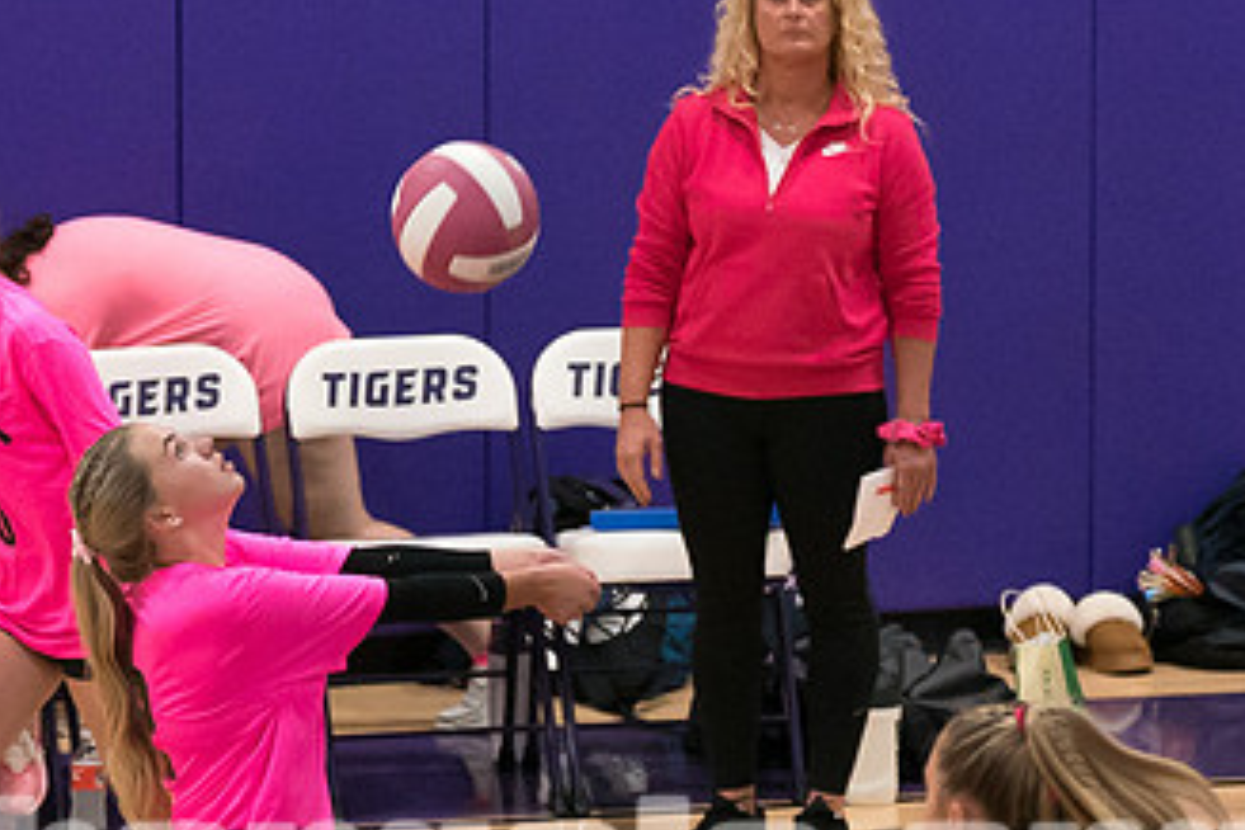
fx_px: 12553
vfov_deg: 3.8
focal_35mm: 363
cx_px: 211
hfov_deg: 5.7
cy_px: 635
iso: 3200
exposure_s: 1/1000
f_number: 2.8
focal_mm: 88
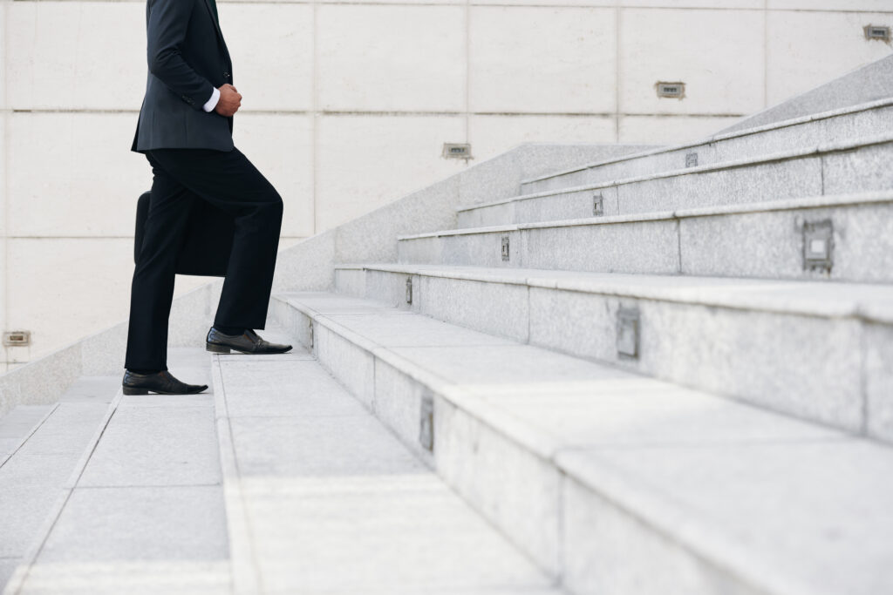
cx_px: 446
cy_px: 298
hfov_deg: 28.8
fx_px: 1737
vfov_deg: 19.5
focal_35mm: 70
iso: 400
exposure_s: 1/750
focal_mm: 70
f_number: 5.6
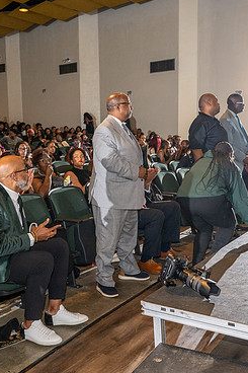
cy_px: 180
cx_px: 119
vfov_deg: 47.4
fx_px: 424
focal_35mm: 41
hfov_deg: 32.6
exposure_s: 1/160
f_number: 5
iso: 1600
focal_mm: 26
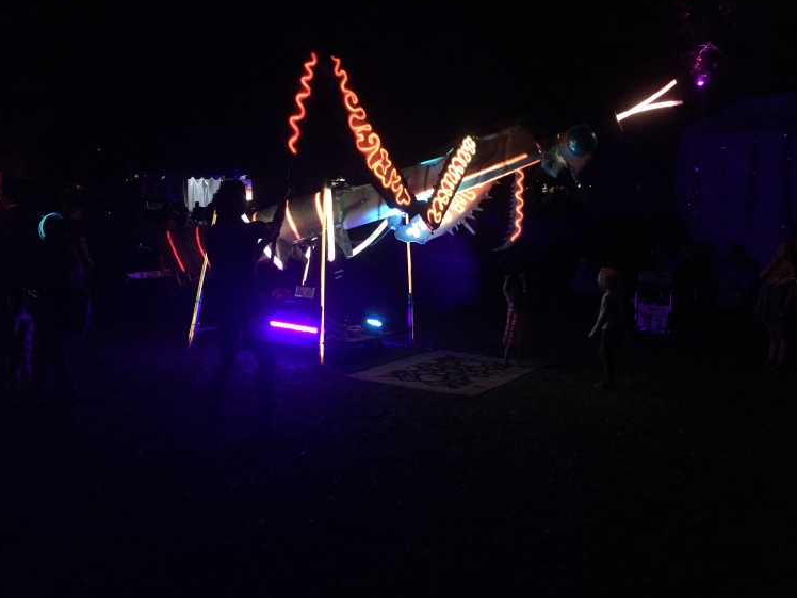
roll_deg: -2.1
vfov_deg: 45.4
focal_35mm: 31
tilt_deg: -7.7
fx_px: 714
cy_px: 292
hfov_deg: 58.3
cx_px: 378
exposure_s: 1/24
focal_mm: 4.15
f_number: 2.2
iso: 200
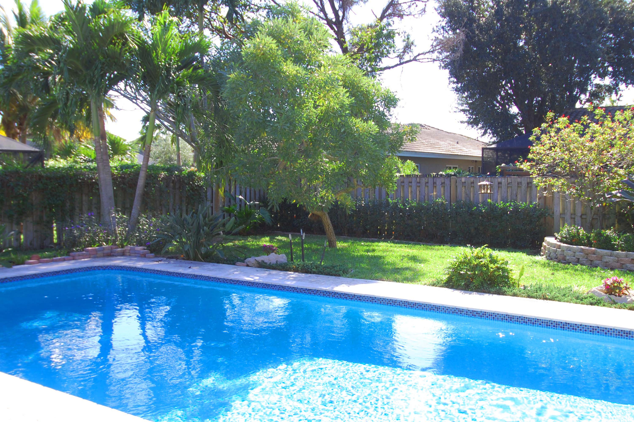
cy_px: 211
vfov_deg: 36.8
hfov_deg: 53.2
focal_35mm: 36
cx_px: 317
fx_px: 633
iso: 200
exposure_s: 1/200
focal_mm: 24
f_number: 7.1
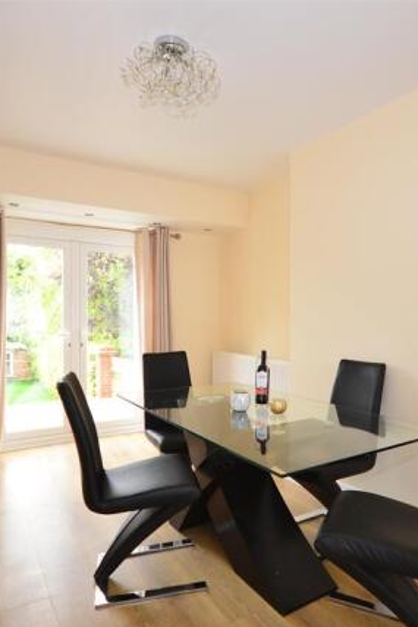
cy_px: 318
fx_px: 400
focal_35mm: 23
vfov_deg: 76.1
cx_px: 236
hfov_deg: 55.0
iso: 200
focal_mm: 10
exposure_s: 1/20
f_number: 5
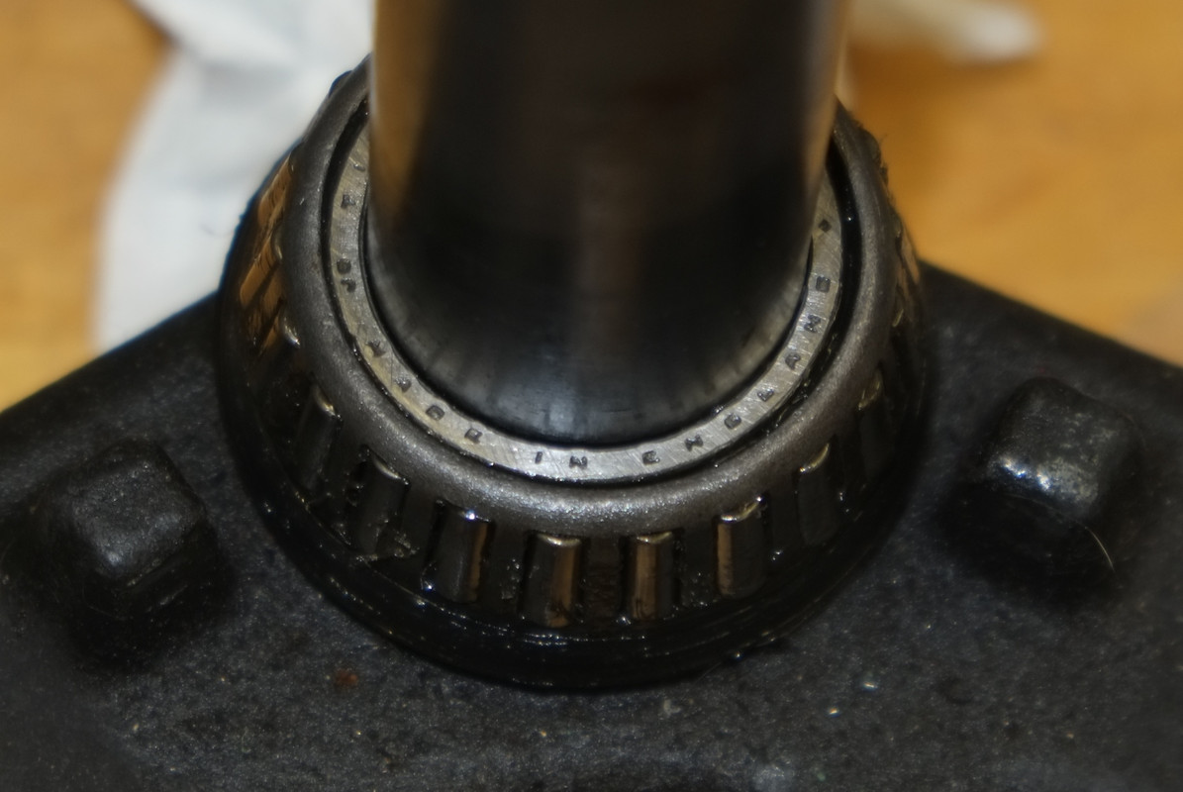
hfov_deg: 24.4
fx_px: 2731
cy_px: 396
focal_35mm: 83
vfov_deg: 16.5
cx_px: 592
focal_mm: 55
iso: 200
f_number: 4
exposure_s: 1/20
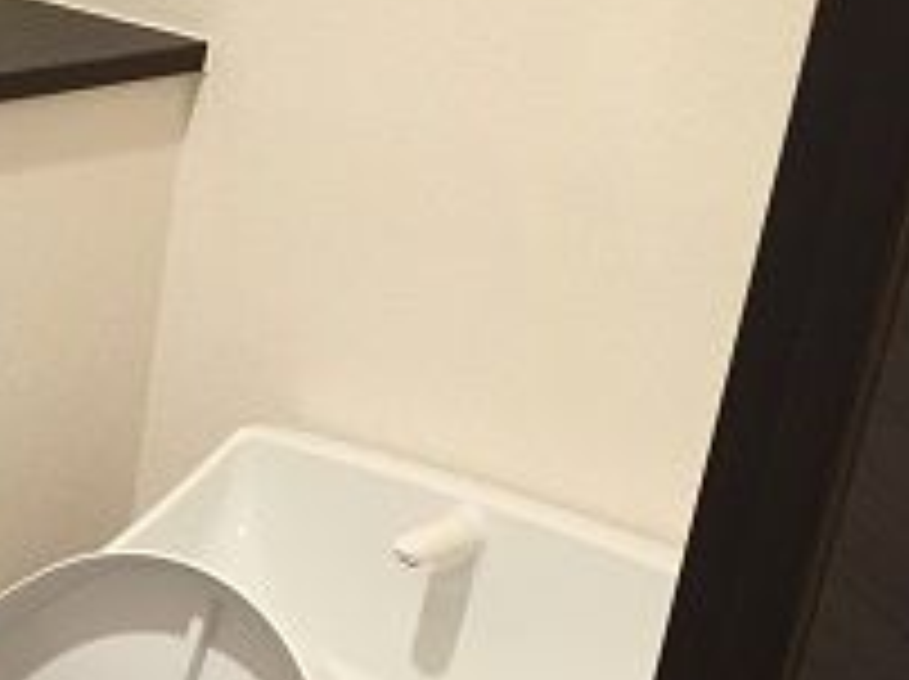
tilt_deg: -26.3
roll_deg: -2.7
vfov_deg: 15.5
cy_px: 793
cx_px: -302
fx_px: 2413
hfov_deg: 19.5
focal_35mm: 92
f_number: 2.2
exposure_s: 1/33
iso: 125
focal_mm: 4.15
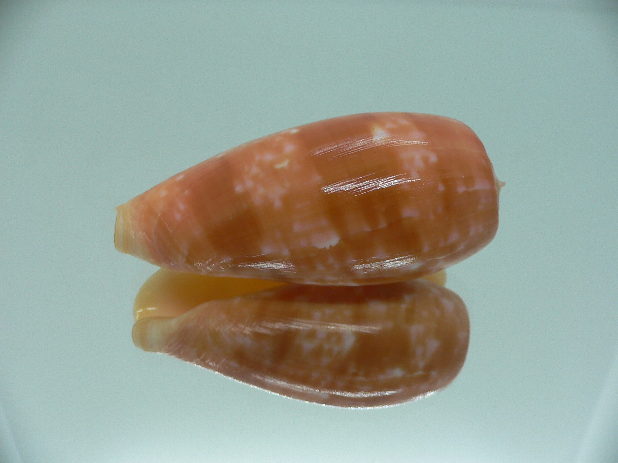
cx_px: 309
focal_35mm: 35
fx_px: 625
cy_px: 232
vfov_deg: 40.7
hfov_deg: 52.6
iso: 100
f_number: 2.8
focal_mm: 4.6
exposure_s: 1/60
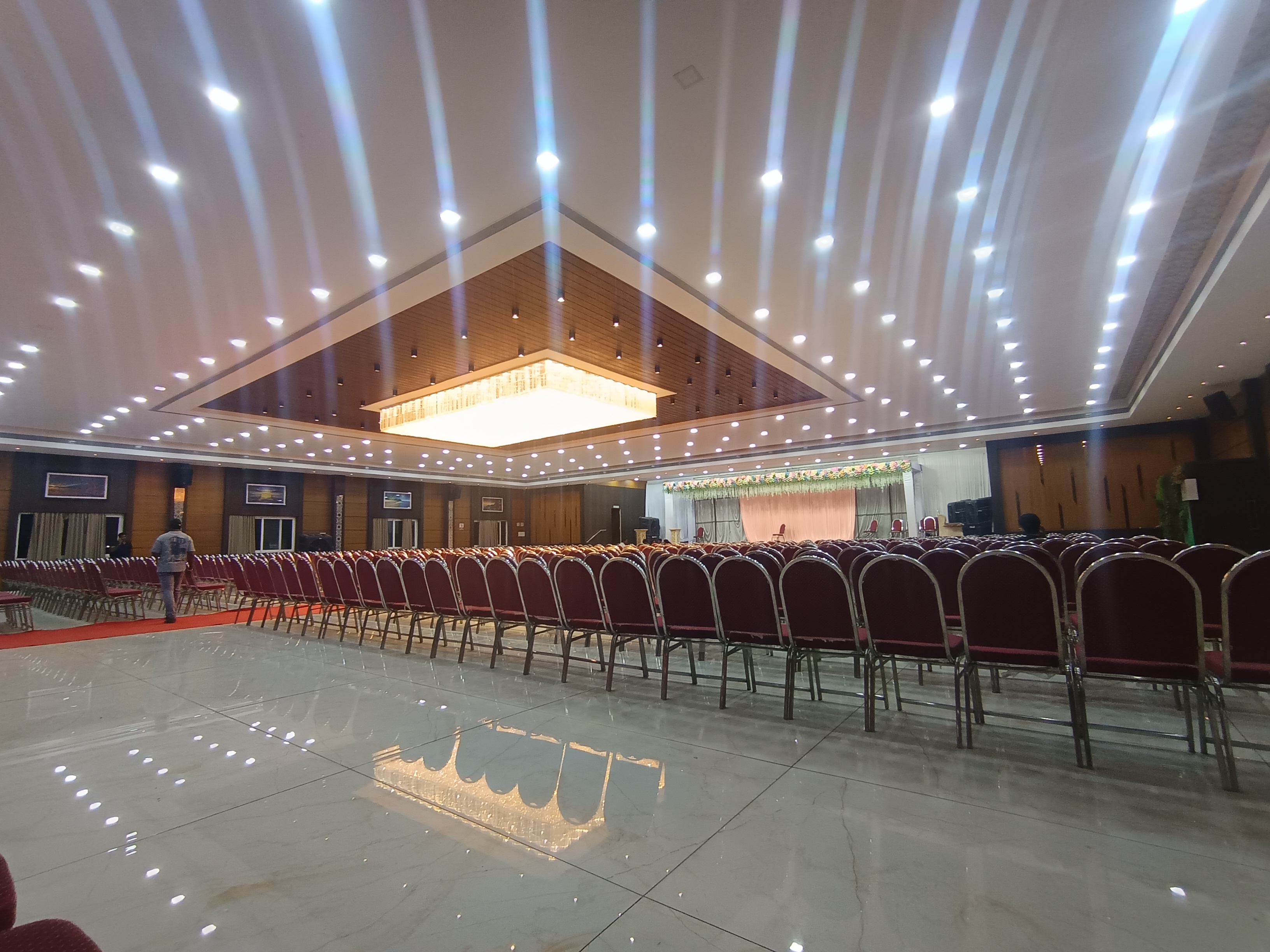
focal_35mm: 16
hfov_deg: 94.5
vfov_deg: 78.1
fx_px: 587
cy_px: 476
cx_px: 635
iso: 355
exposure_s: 1/50
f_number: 2.2
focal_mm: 1.65
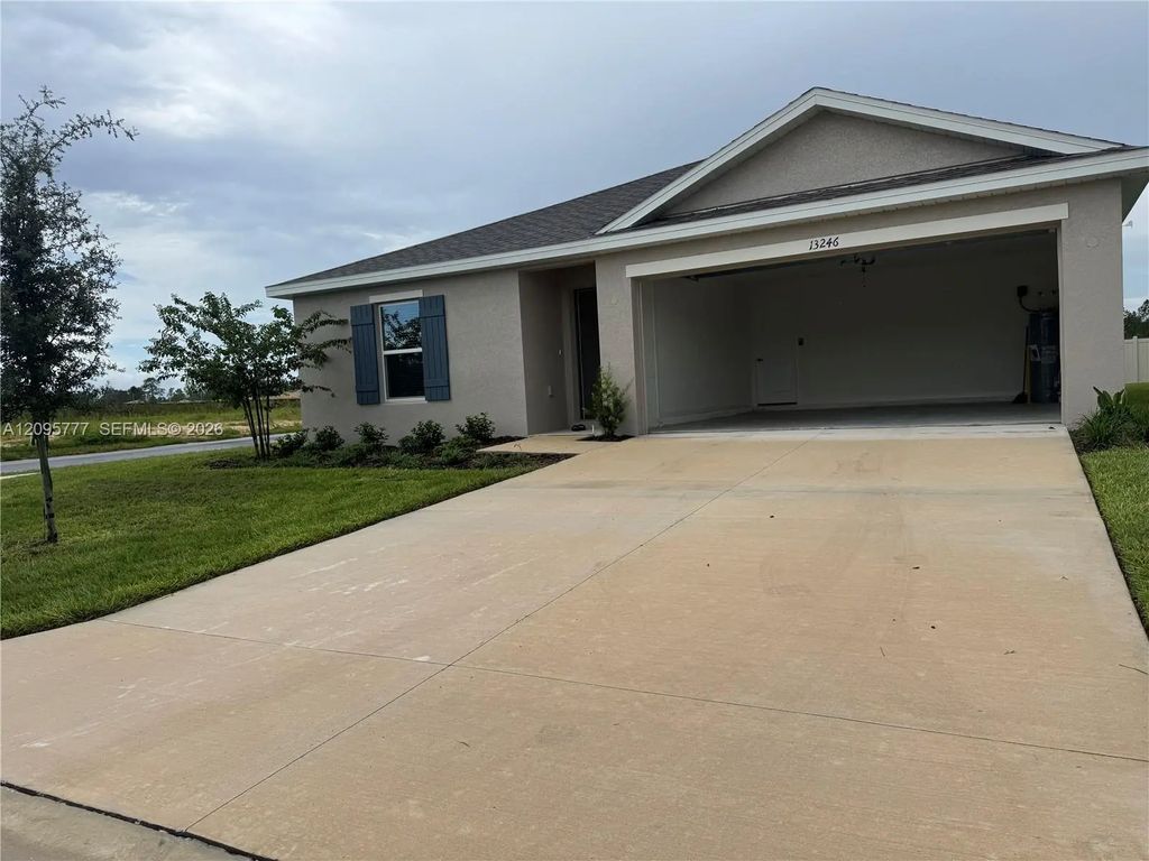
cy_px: 430
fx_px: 797
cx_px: 574
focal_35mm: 24
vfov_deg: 56.8
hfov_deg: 71.6
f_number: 1.78
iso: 80
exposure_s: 1/5814
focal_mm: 6.76
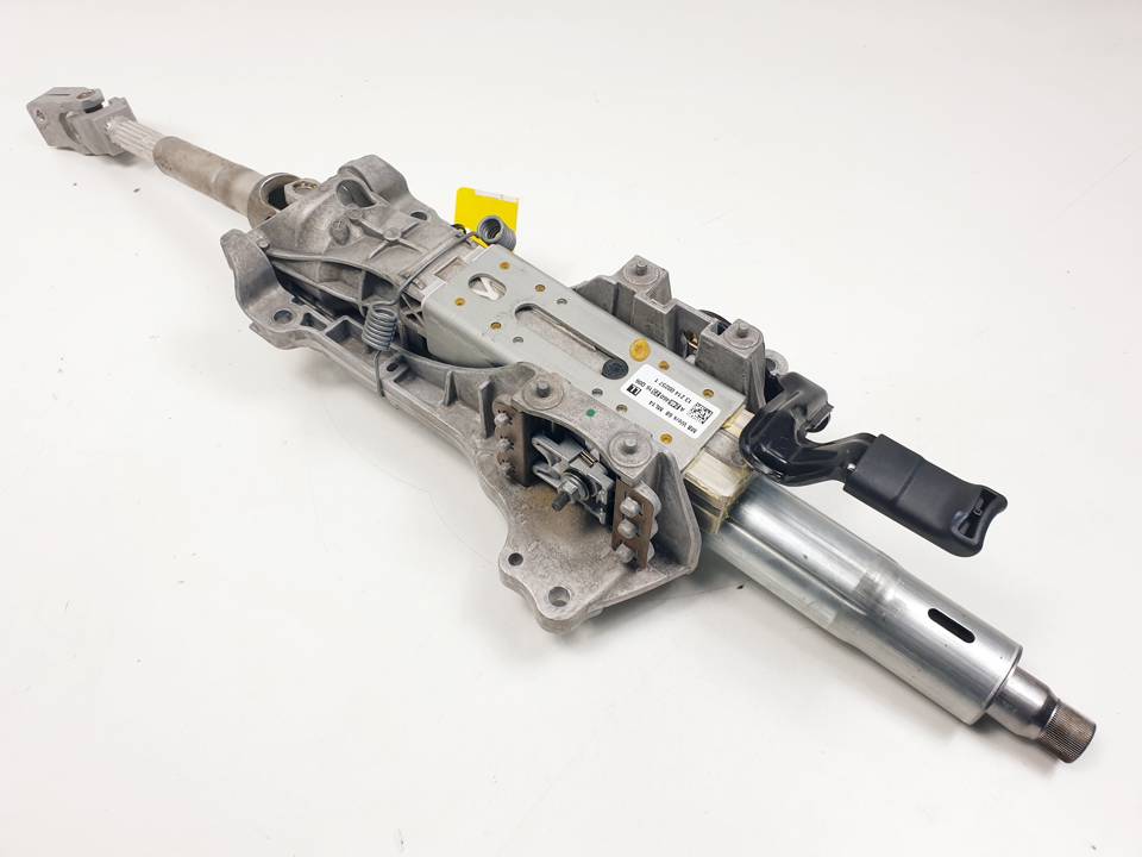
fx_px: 858
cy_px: 428
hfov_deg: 67.3
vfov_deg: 53.1
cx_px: 571
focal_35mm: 26
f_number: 2.4
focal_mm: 4.3
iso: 50
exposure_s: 1/248
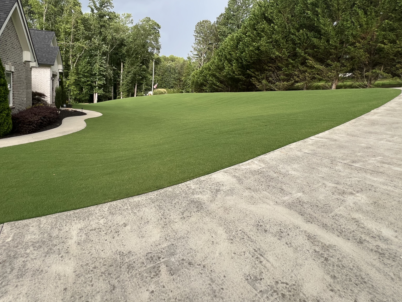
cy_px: 116
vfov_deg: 73.6
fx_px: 197
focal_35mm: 17
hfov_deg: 90.6
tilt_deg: -5.9
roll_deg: -3.1
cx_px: 177
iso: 50
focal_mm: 1.57
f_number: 1.8
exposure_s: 1/99
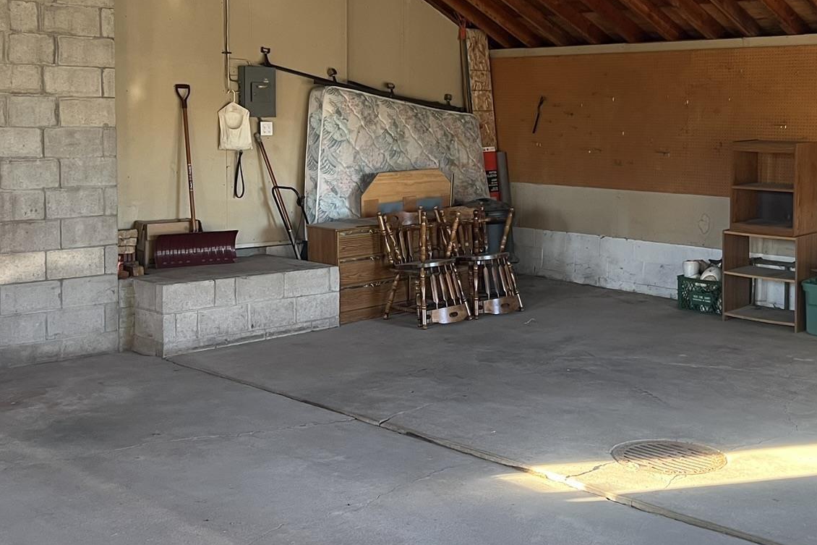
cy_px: 206
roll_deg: -1.1
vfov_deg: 27.4
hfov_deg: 40.2
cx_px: 485
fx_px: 1112
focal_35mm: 49
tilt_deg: -4.0
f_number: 1.5
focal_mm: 5.7
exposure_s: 1/77
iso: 125
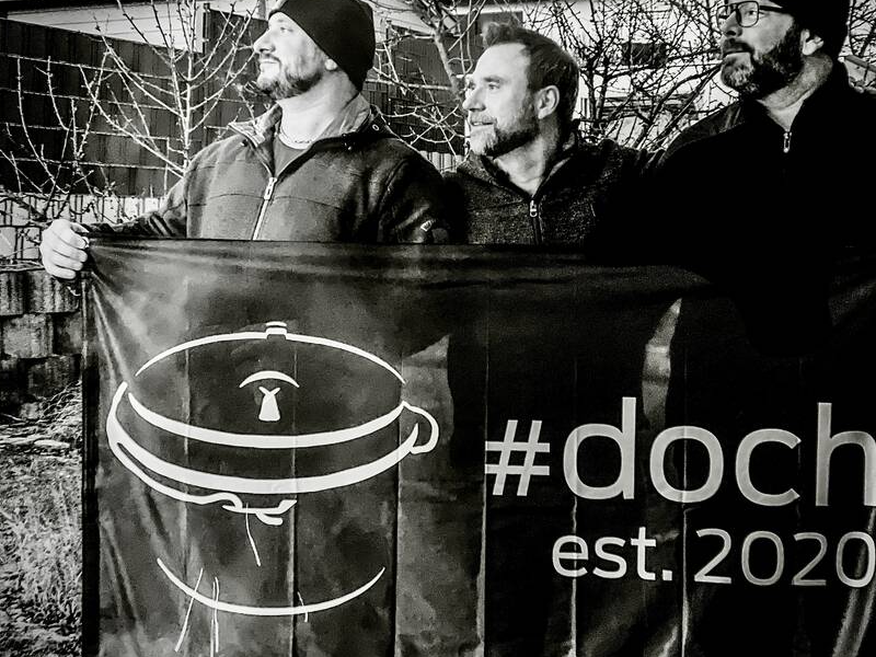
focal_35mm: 65
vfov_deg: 22.6
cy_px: 290
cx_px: 469
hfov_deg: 29.8
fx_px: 1645
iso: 500
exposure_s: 1/17
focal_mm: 6
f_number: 2
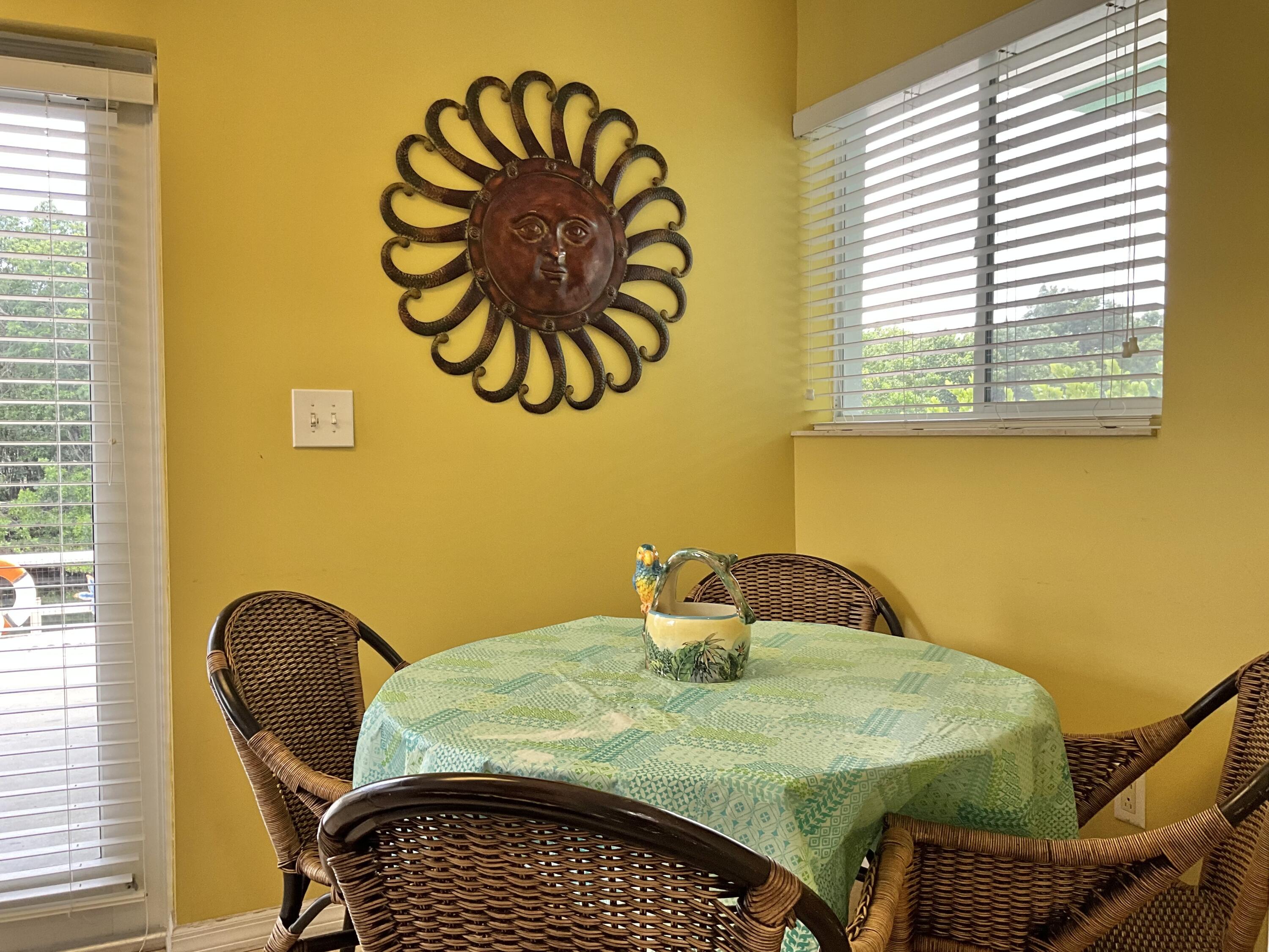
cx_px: 634
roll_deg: -0.1
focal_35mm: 29
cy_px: 476
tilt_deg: -2.0
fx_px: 1063
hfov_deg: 61.7
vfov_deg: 48.2
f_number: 1.8
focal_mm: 3
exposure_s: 1/105
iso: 64
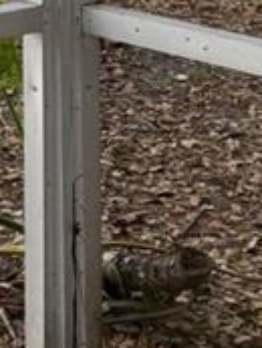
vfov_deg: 11.2
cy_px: -257
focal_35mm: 166
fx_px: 1673
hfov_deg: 8.6
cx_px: -226
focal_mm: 6.76
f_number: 1.78
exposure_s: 1/555
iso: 100
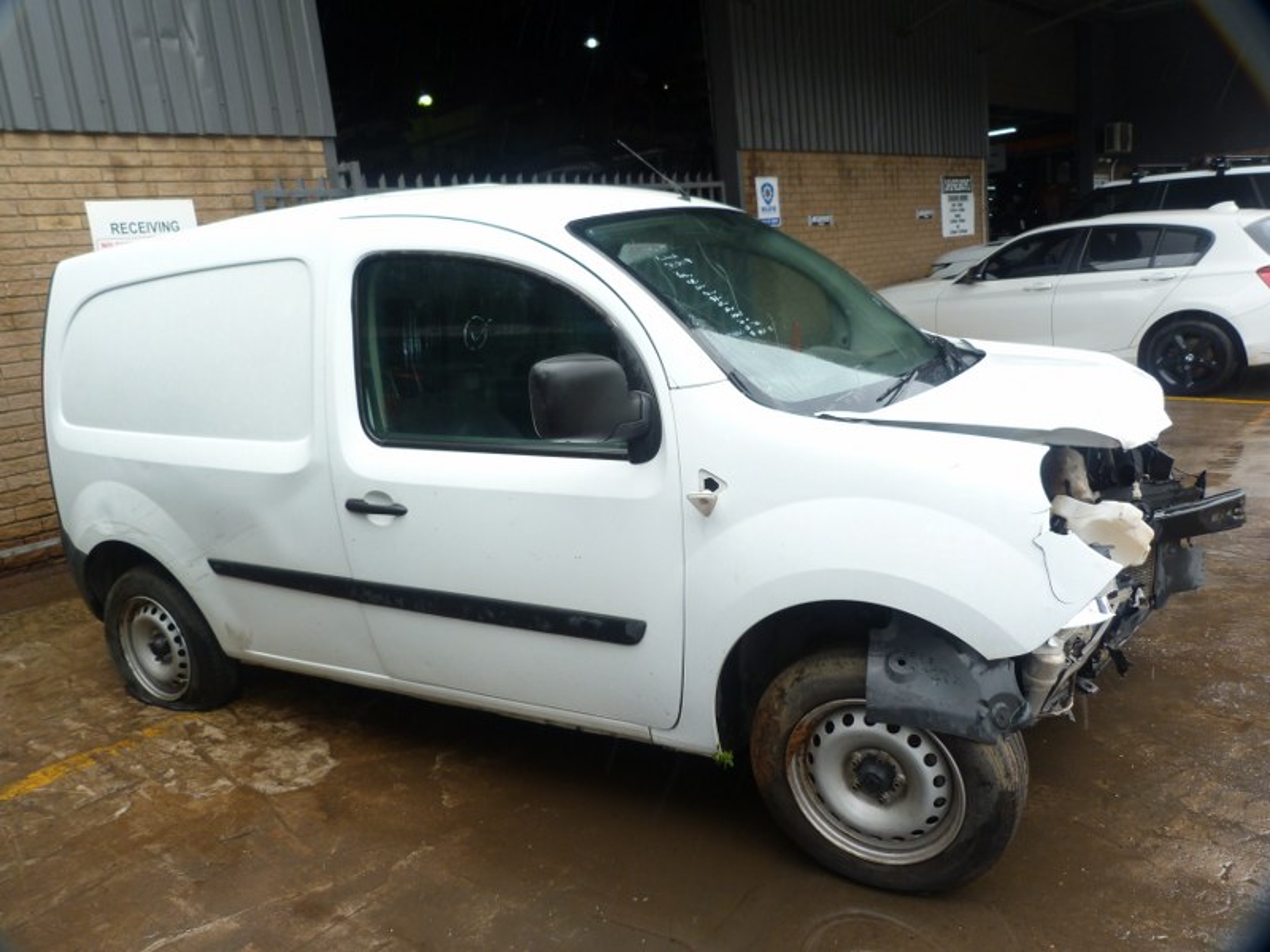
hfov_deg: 69.4
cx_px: 635
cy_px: 476
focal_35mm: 25
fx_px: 917
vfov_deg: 54.9
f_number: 3.2
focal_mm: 4.5
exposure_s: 1/100
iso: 80
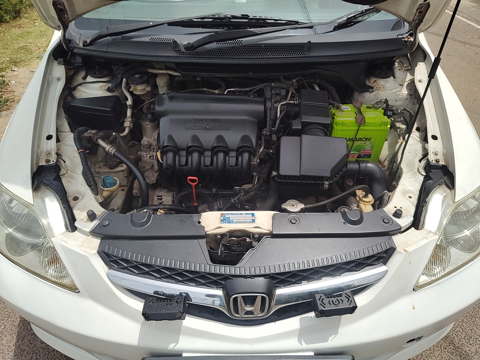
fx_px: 319
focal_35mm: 23
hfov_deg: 73.9
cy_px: 180
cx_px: 240
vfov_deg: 58.9
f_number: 1.8
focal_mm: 5.56
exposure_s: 1/2419
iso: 100
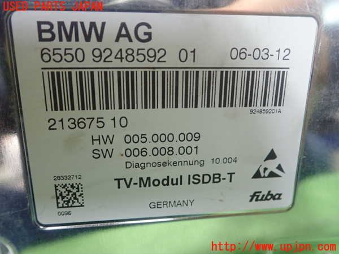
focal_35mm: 30
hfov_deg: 60.0
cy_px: 127
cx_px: 170
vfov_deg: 46.8
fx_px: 294
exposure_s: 1/100
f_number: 2.3
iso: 800
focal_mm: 5.5
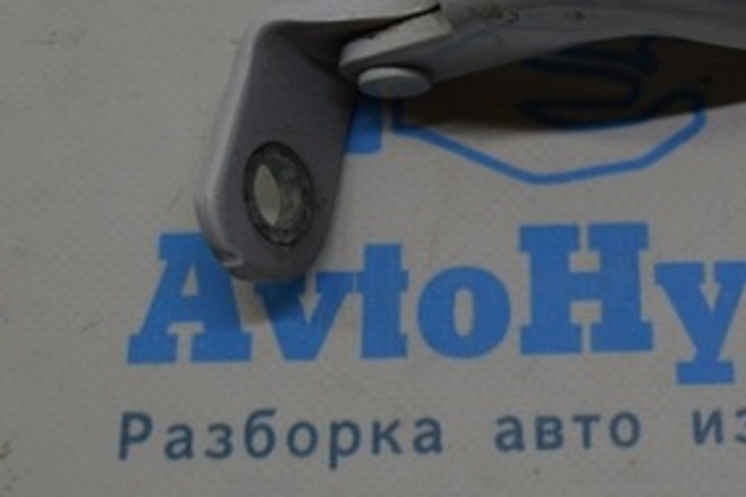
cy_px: 12
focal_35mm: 74
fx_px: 1533
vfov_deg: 18.0
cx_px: 607
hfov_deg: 26.8
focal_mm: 22
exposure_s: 1/60
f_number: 5.6
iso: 125
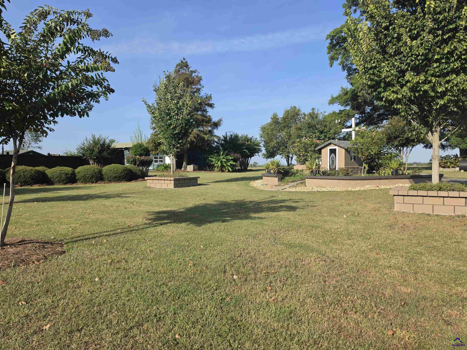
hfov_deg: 73.9
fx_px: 310
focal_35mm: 23
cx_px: 234
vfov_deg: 58.9
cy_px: 175
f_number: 1.4
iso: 64
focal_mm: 6.5
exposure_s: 1/4764
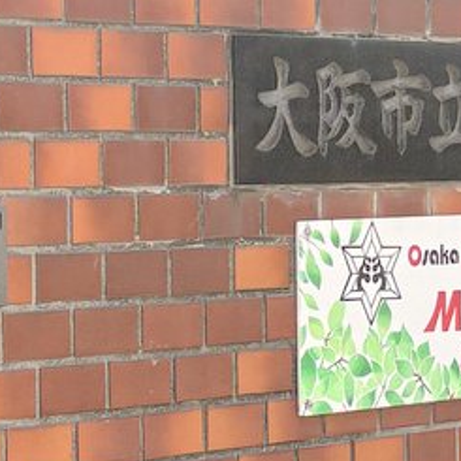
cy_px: 140
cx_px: 455
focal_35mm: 75
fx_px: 1130
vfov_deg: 22.9
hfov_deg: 22.2
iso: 64
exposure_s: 1/1175
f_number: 1.6
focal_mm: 5.96
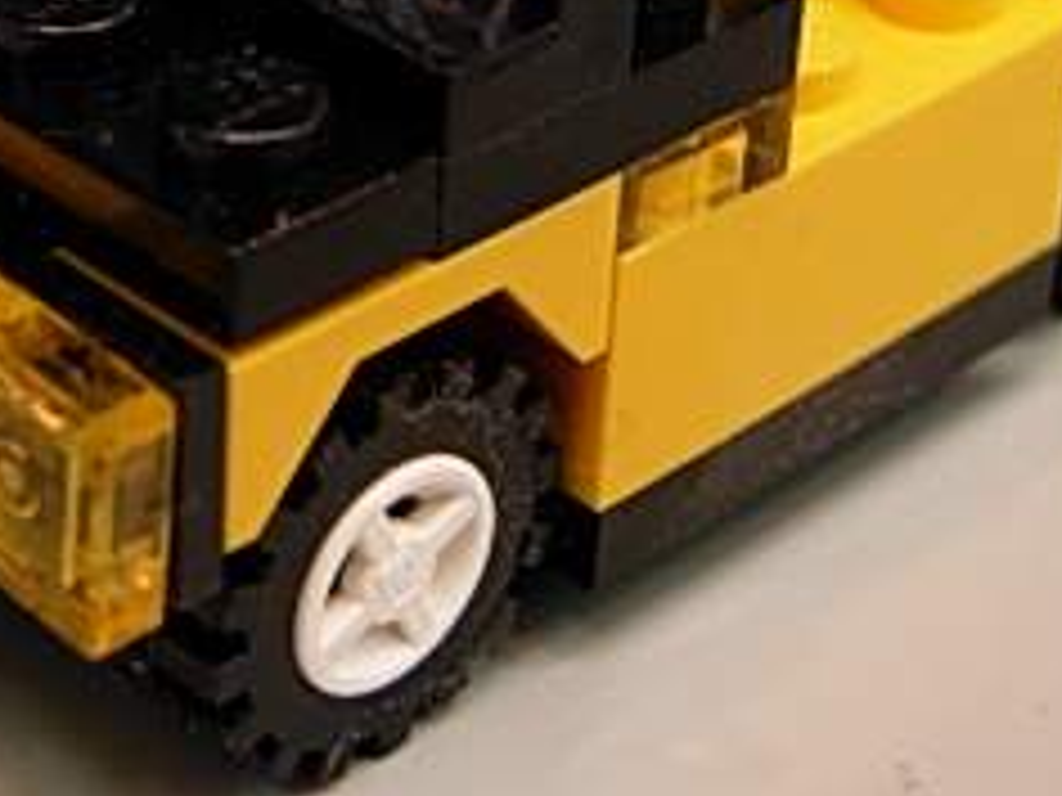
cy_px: -58
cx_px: 328
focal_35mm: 130
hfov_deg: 15.1
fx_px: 3988
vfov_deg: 11.3
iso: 50
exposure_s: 1/6.9
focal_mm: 10.1
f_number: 3.1
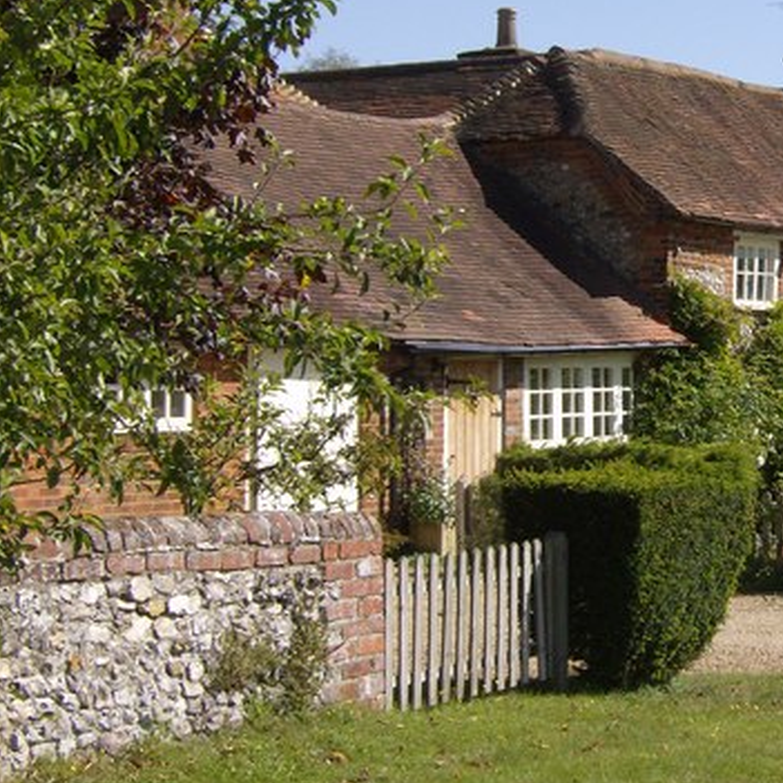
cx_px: 712
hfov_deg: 18.9
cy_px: 289
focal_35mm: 90
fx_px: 2303
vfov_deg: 19.3
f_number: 5.6
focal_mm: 9.3
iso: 100
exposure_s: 1/504
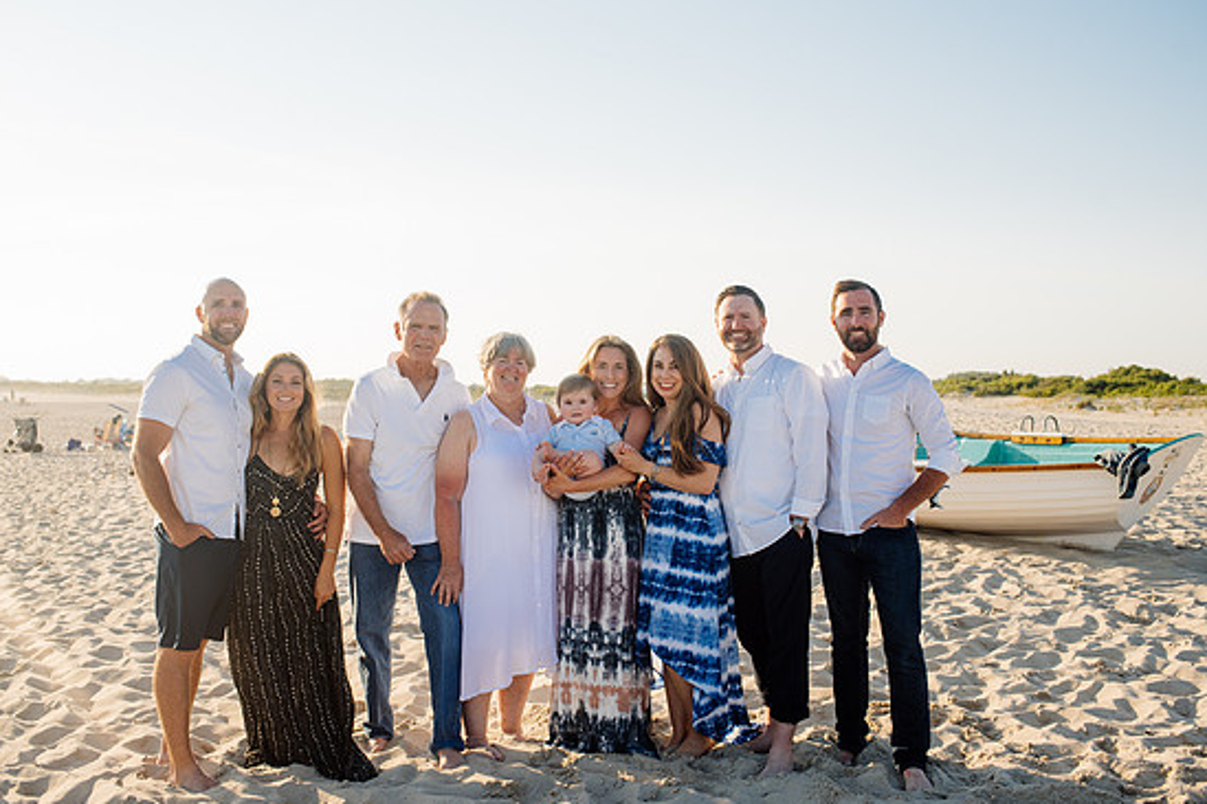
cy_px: 399
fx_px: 1240
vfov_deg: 35.9
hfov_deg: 51.9
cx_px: 600
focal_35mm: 37
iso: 160
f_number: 4
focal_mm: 35
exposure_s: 1/800
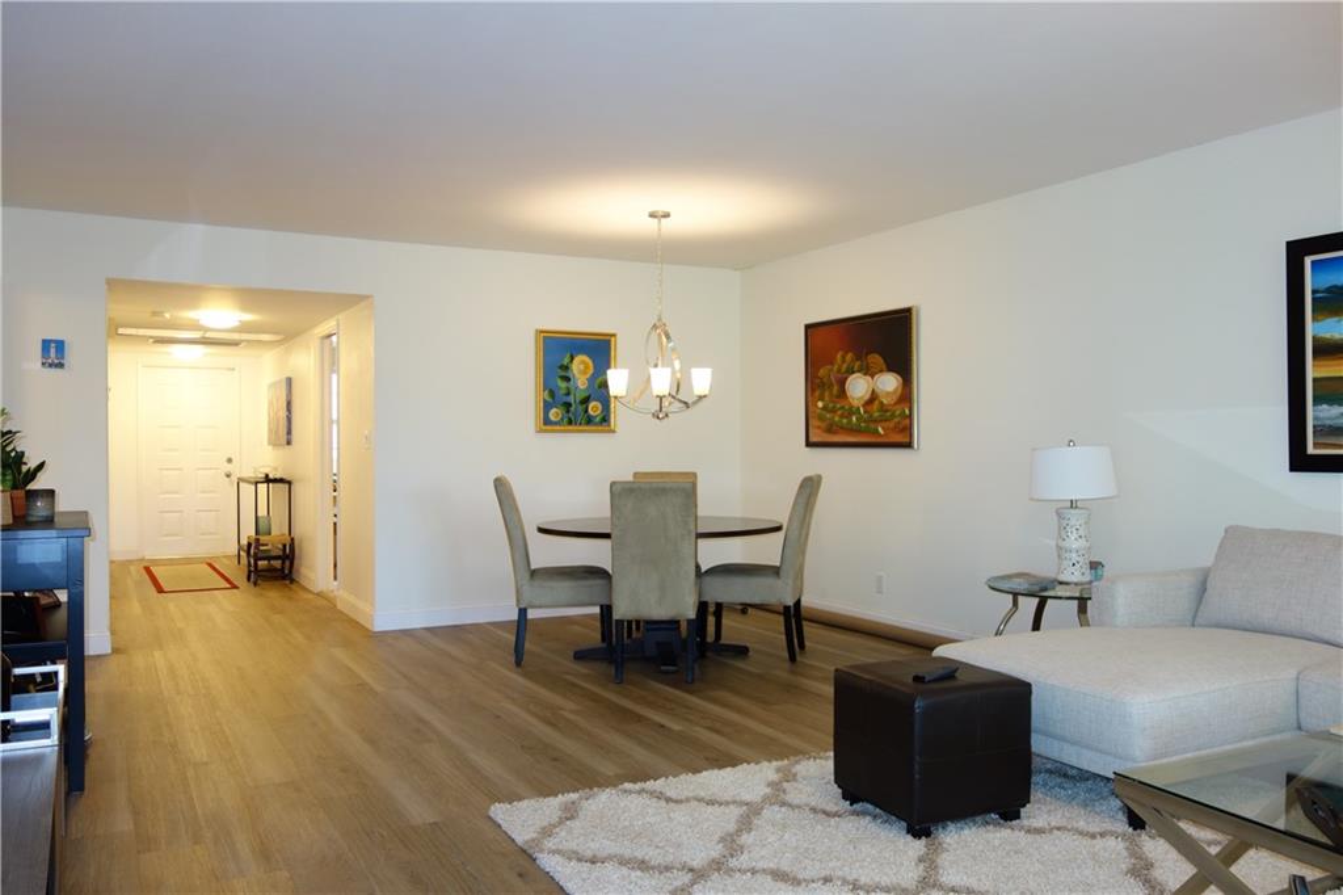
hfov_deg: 65.5
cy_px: 448
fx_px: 1044
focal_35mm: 28
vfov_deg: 46.4
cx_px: 672
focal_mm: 10.4
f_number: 1.8
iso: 125
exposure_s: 1/30
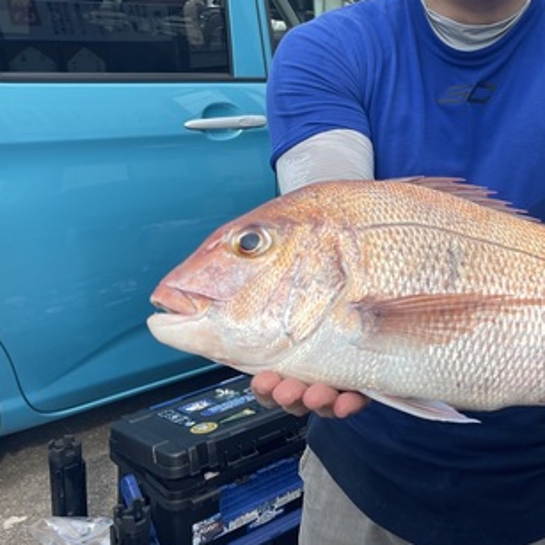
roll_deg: -2.9
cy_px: 128
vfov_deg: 35.8
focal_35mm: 46
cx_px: 502
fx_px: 819
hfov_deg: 34.5
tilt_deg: -9.9
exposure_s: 1/1883
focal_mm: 5.1
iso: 32
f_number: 1.6
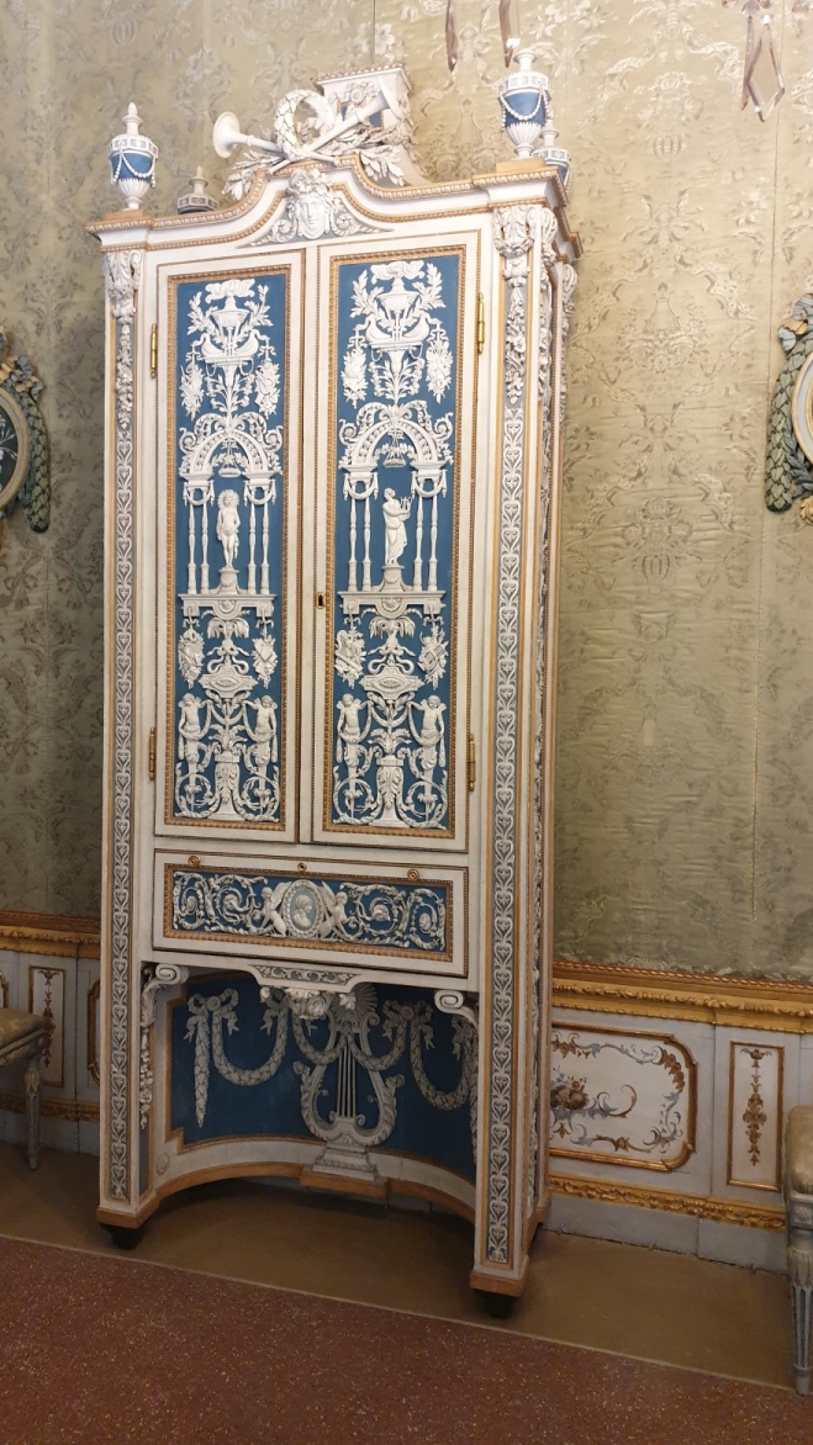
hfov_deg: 40.0
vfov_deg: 66.1
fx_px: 1112
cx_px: 326
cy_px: 719
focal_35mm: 29
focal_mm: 4.3
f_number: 1.5
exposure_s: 1/25
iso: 320
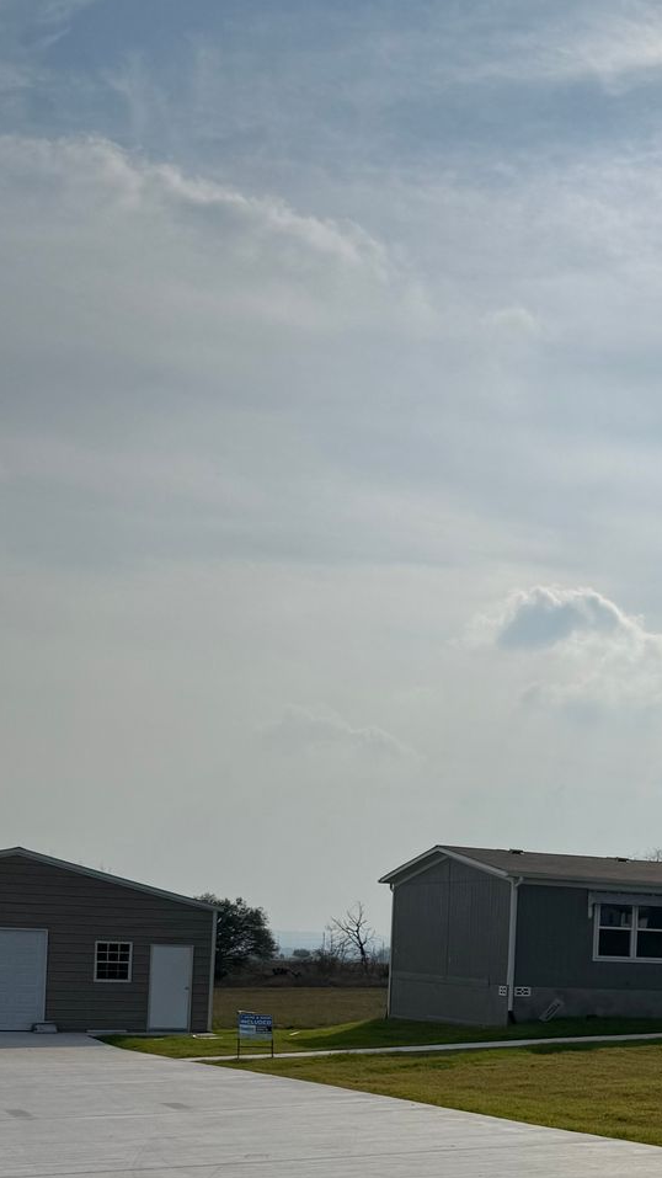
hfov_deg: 22.1
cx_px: 740
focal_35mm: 51
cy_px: 962
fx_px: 1592
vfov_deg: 38.9
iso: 64
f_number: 1.78
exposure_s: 1/22727
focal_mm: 6.76
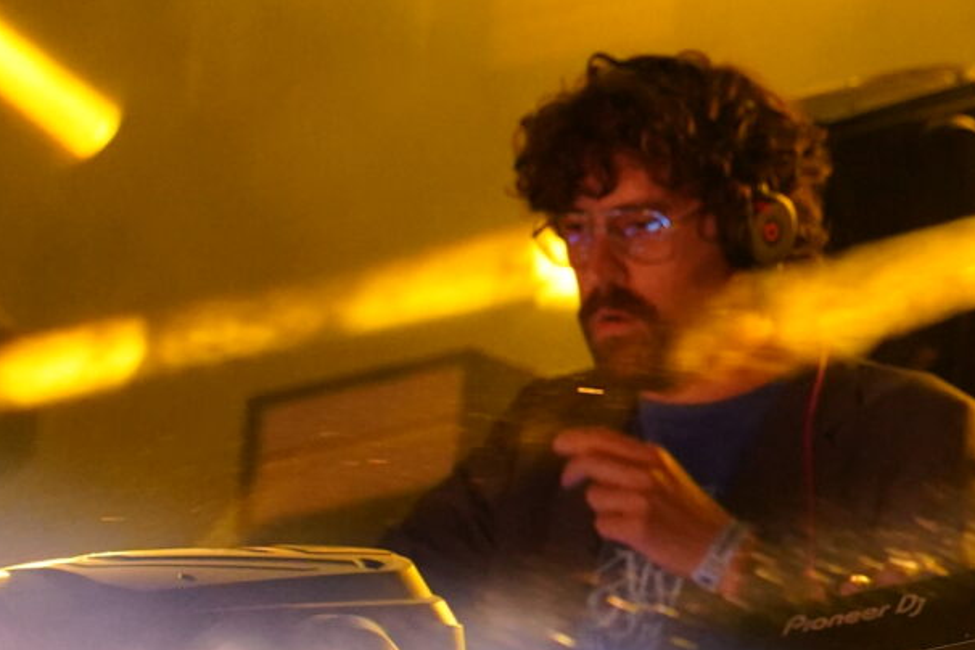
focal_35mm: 317
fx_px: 8585
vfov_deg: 4.3
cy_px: 392
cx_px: 1279
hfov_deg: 6.4
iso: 6400
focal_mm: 75
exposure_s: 1/80
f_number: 4
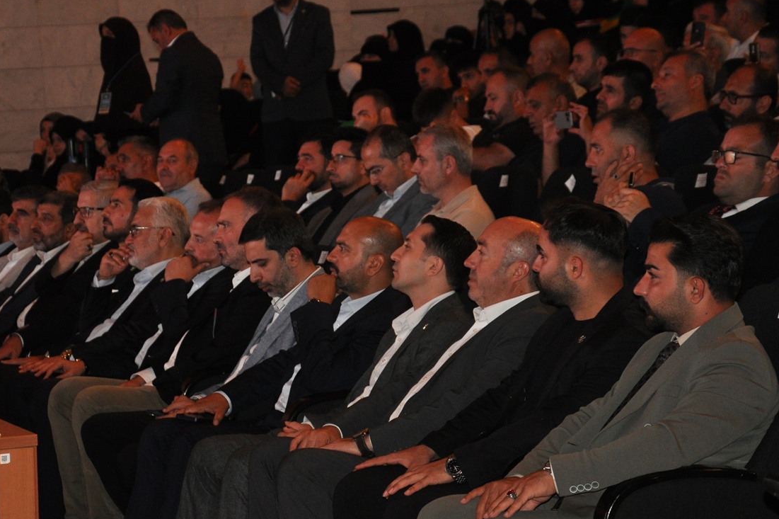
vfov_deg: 9.8
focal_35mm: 140
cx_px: 334
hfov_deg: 14.7
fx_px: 3020
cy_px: 206
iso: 800
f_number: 5.3
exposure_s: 1/60
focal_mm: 75
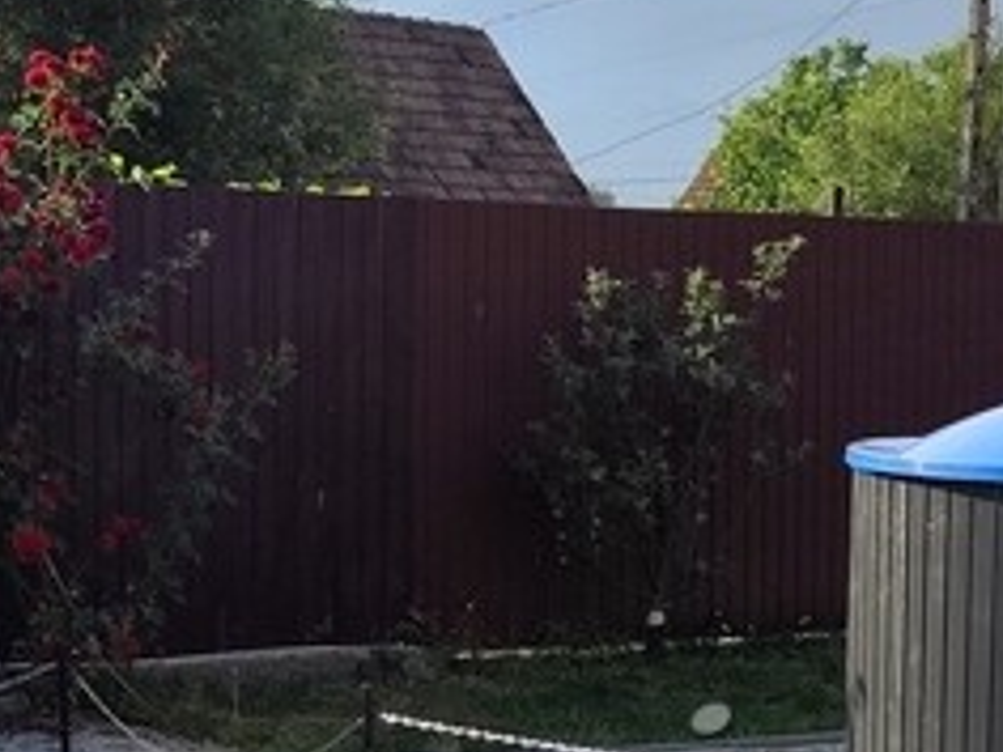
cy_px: 820
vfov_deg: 14.5
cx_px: 667
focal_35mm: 100
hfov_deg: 19.6
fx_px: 2898
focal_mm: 6.19
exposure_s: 1/1282
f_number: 1.65
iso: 50
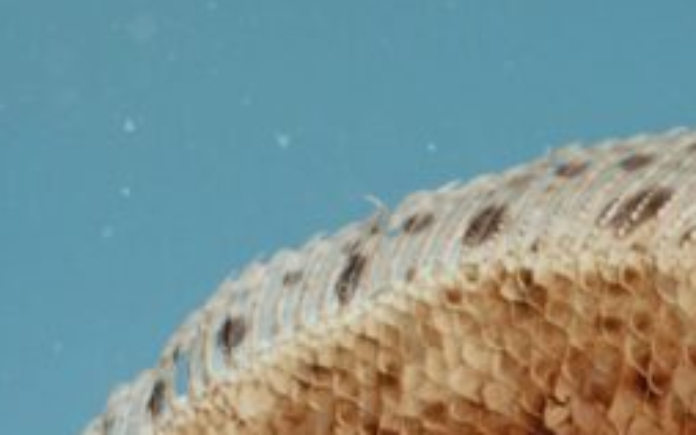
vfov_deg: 4.7
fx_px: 5291
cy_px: 551
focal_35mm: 279
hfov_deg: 7.4
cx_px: 900
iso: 100
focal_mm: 60
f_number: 3.2
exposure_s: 1/40
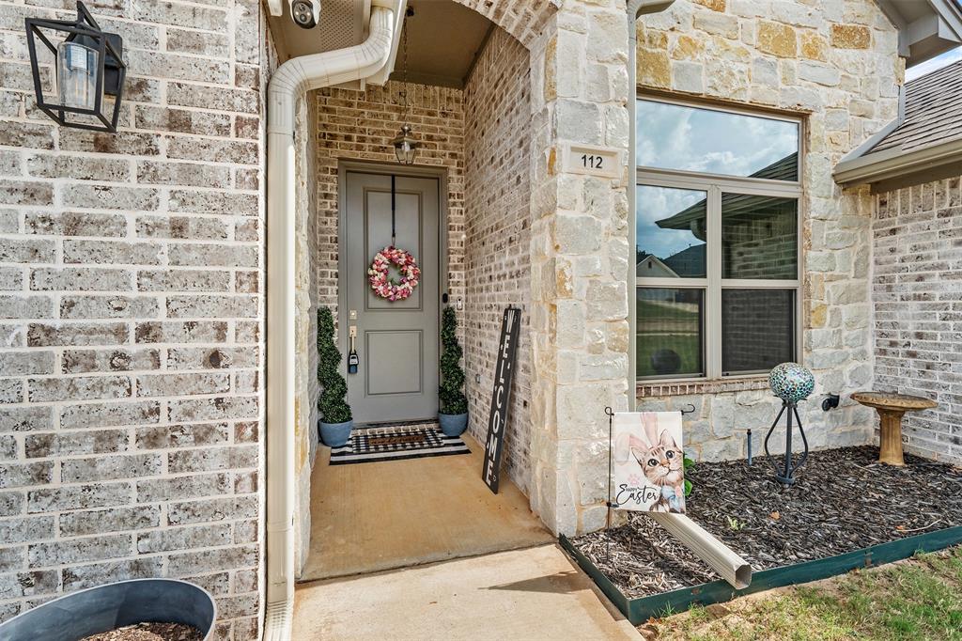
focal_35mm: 17
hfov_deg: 93.3
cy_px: 320
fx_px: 454
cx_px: 481
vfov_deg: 70.4
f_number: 8
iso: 800
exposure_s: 1/500
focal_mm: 17
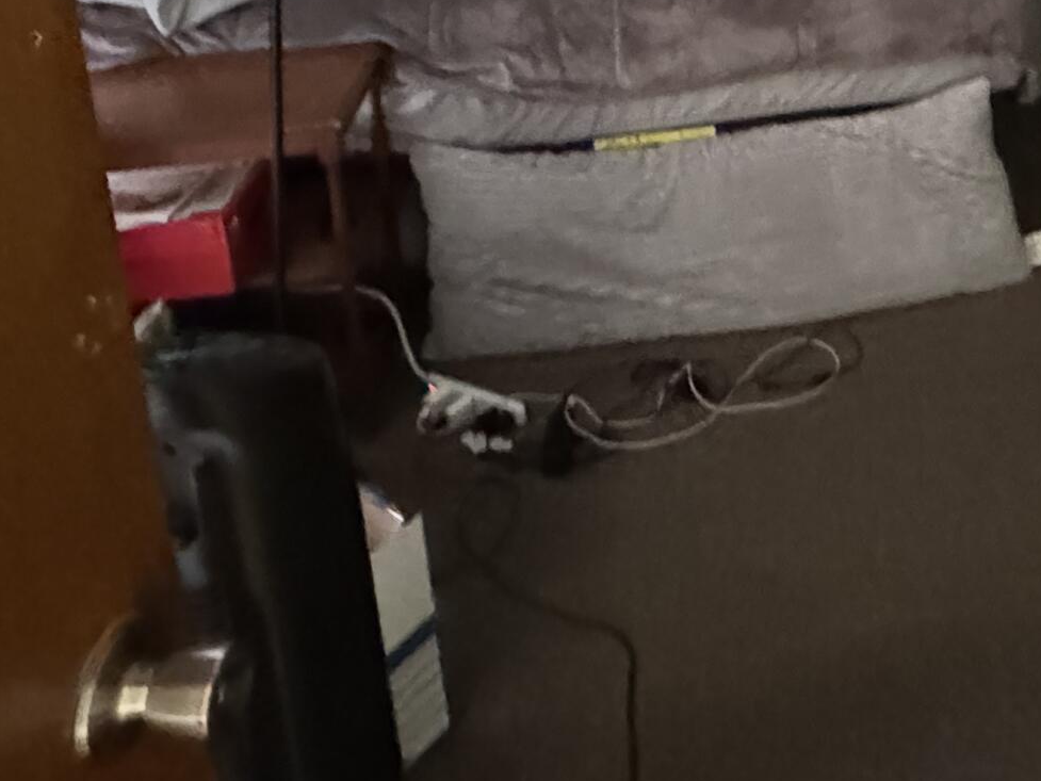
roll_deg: +0.8
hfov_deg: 40.1
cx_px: 965
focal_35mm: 43
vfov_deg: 28.7
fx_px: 1293
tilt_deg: -12.0
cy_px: -180
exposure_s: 1/30
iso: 2000
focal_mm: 2.22
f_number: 2.2
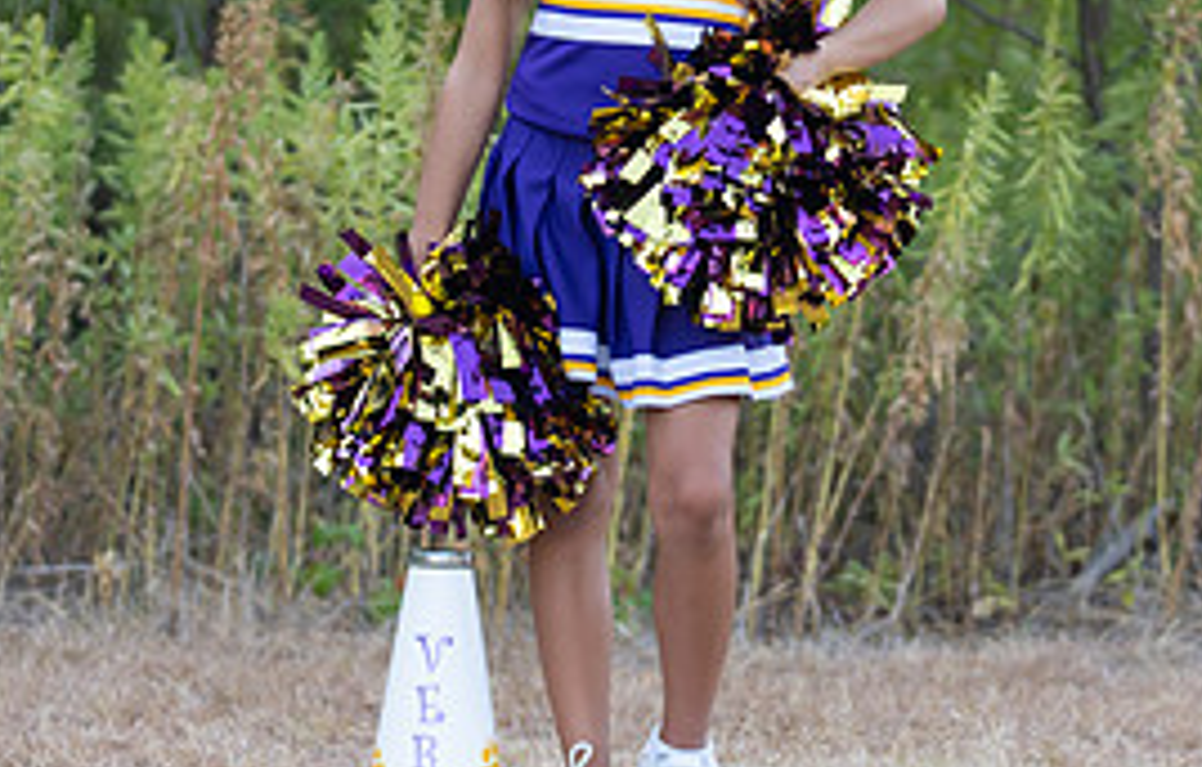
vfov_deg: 8.0
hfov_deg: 12.5
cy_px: 121
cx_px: 626
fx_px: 5470
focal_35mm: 166
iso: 320
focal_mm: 70
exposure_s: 1/320
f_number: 2.8
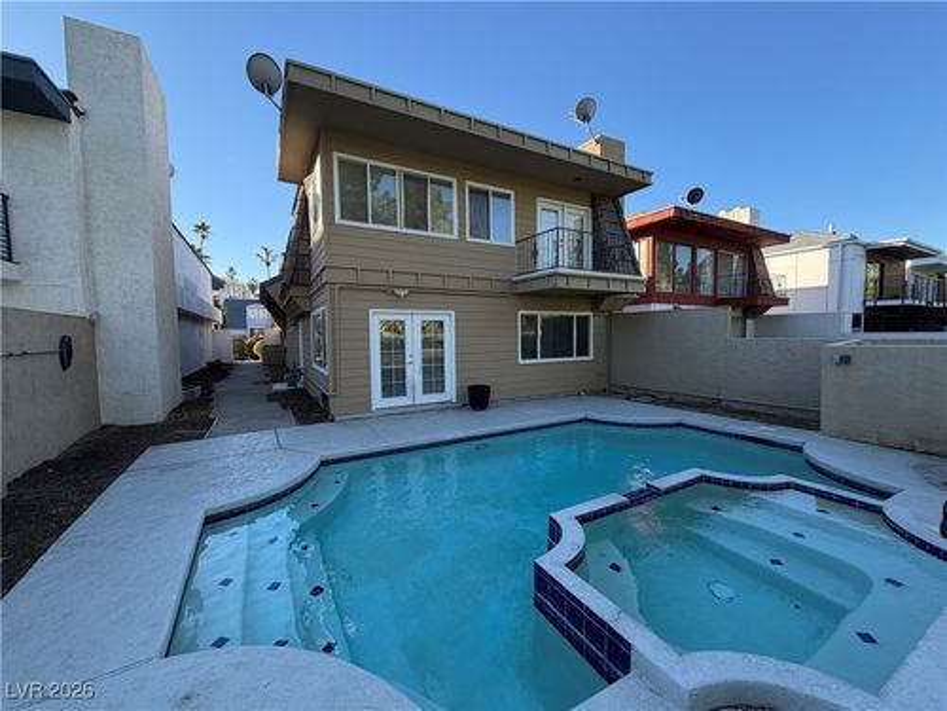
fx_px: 383
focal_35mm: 14
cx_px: 474
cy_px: 356
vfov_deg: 85.7
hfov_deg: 102.1
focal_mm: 2.22
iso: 64
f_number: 2.2
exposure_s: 1/445
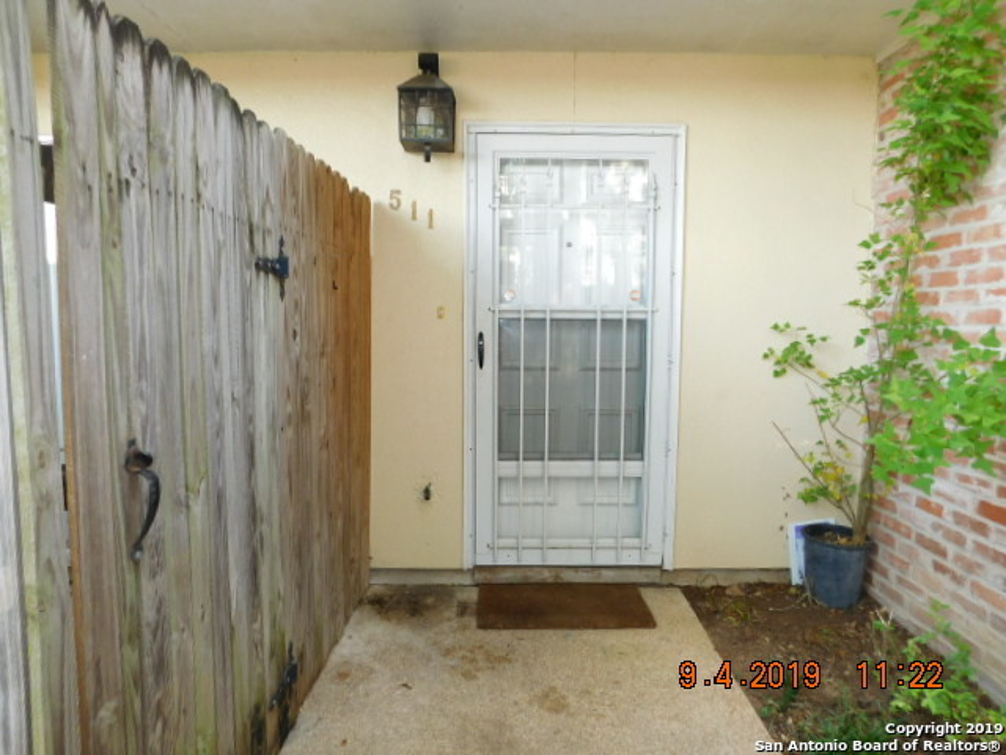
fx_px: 668
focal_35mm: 23
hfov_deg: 73.9
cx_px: 503
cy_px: 378
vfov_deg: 58.9
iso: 125
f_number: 3
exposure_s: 1/50
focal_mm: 4
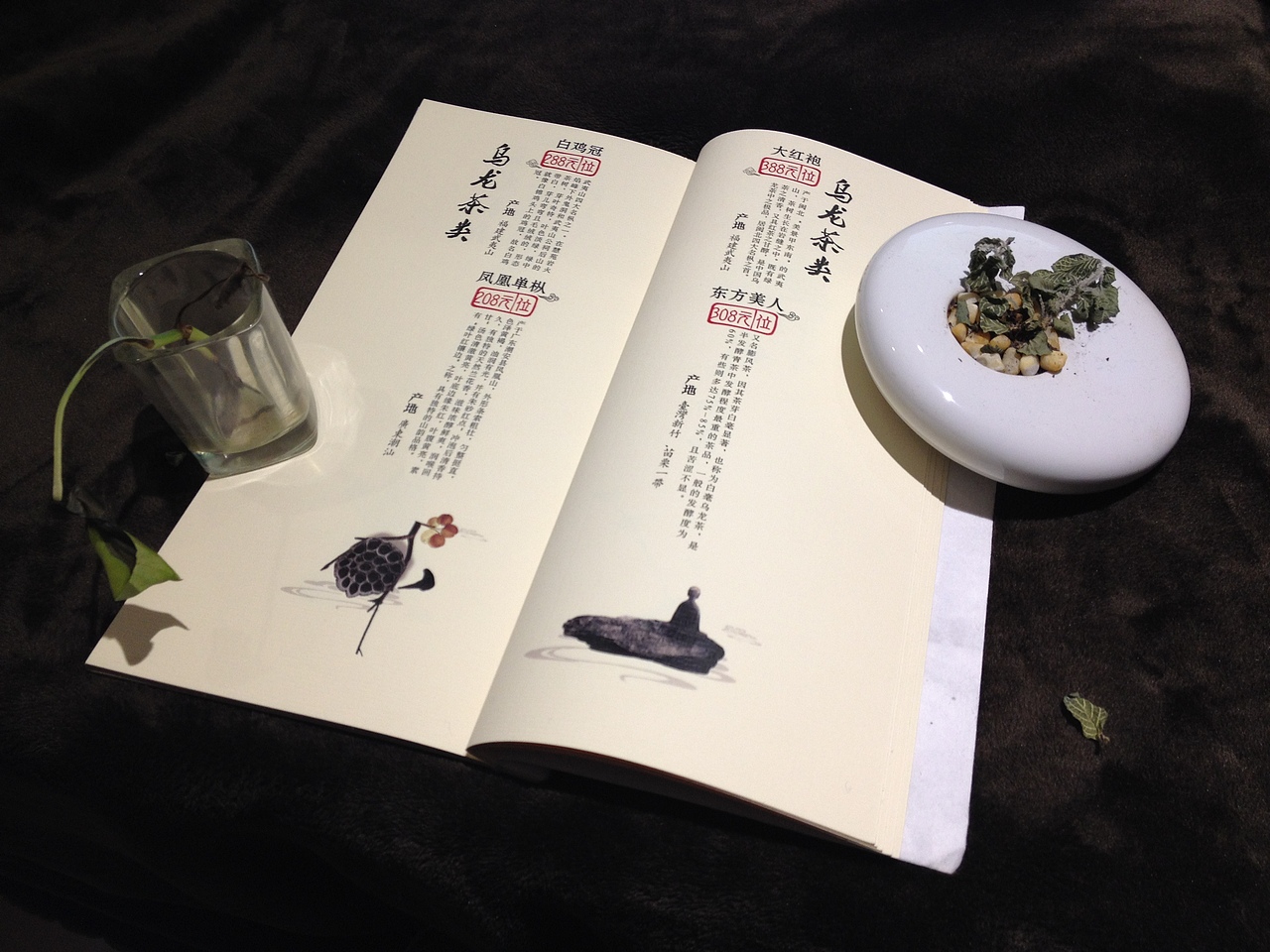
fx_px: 1284
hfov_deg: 52.6
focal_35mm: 35
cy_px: 476
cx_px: 635
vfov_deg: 40.7
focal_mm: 4.28
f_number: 2.4
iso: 50
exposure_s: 1/20
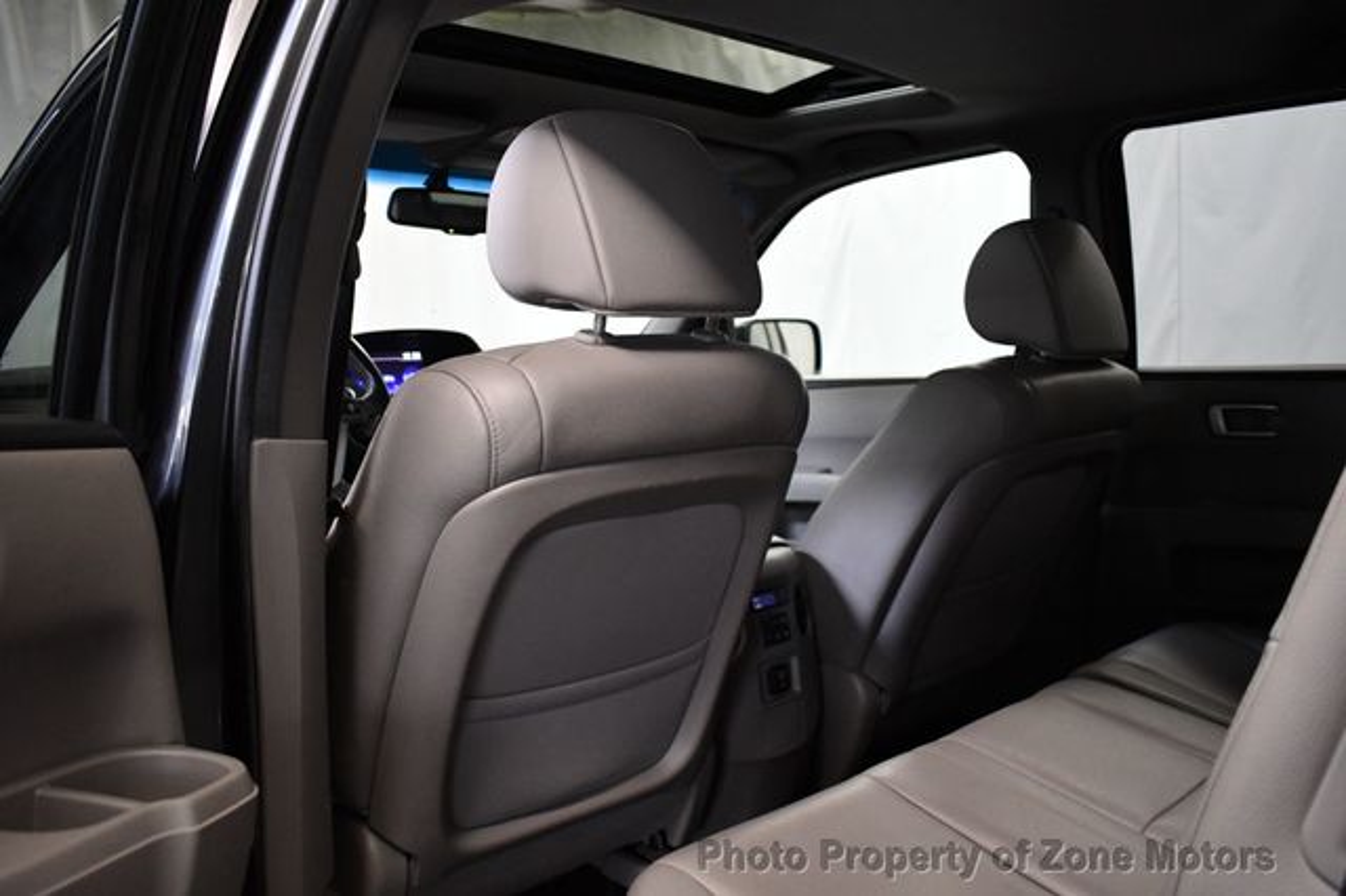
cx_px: 673
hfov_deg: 62.0
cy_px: 448
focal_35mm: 30
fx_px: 1121
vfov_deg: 43.6
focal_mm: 20
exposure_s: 1/125
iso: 2800
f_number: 3.8
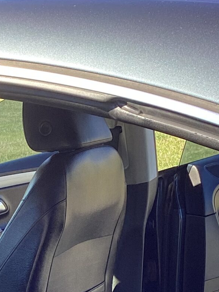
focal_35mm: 101
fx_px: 852
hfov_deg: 14.5
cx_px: 25
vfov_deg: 18.5
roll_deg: +4.3
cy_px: 346
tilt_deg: -17.7
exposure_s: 1/124
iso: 25
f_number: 2.4
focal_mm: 3.3
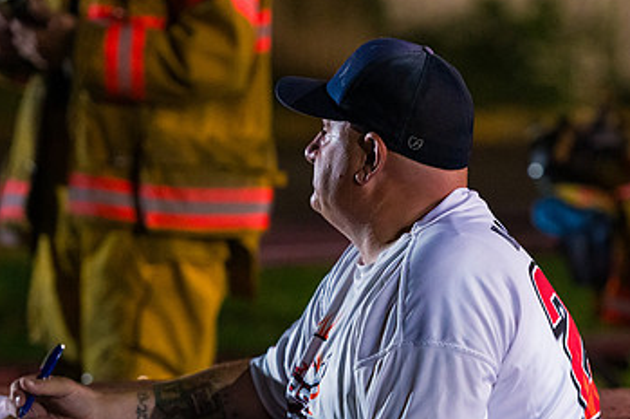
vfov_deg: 5.2
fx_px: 4651
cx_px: 386
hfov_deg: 7.7
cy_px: 278
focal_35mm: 266
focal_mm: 160
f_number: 3.2
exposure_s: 1/200
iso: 12800
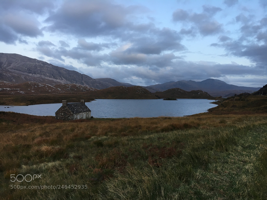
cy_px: 100
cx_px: 134
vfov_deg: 48.2
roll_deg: -0.3
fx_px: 224
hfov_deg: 61.7
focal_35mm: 29
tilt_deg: -0.9
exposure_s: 1/33
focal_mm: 4.15
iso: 32
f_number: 2.2
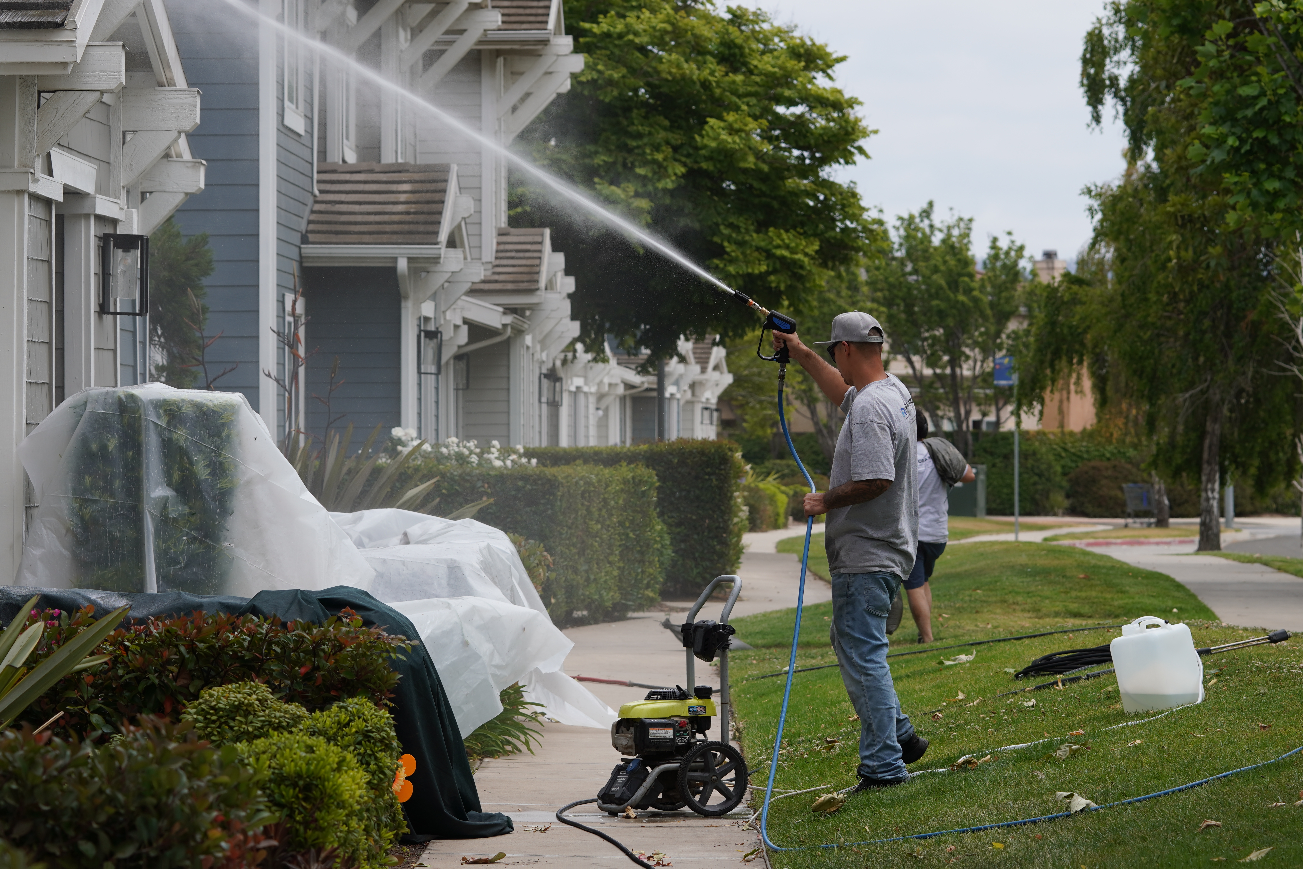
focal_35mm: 151
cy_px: 383
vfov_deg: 9.1
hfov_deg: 13.6
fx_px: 5465
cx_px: 728
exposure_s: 1/500
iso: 100
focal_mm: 90
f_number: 5.6
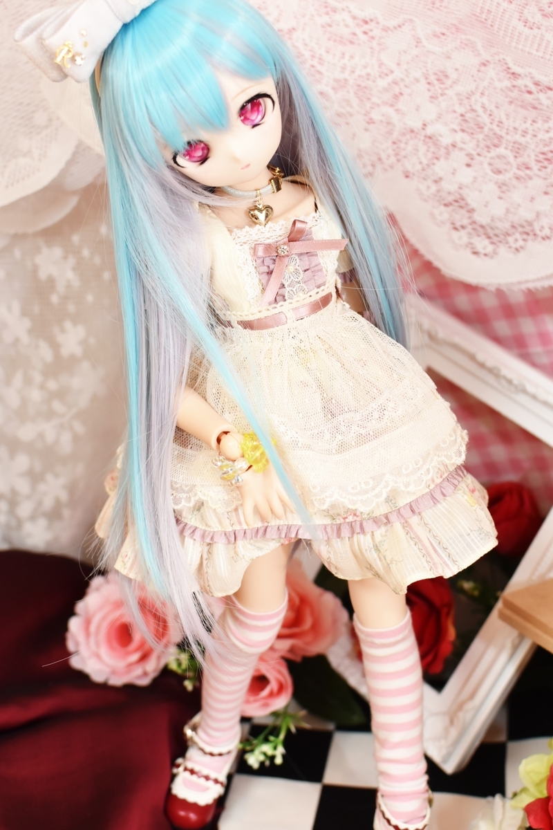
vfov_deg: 37.9
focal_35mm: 52
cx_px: 276
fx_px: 1210
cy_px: 415
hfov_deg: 25.8
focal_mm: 35
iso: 800
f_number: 3.5
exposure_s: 1/60
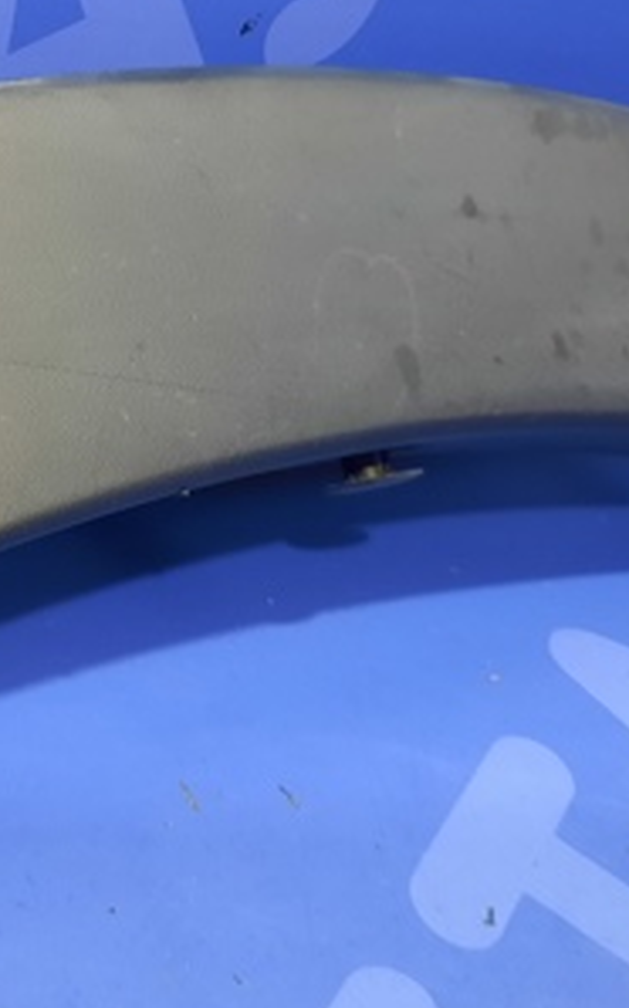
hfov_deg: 21.7
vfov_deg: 35.1
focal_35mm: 57
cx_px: -37
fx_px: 1565
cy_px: 281
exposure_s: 1/25
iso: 500
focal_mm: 4.6
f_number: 2
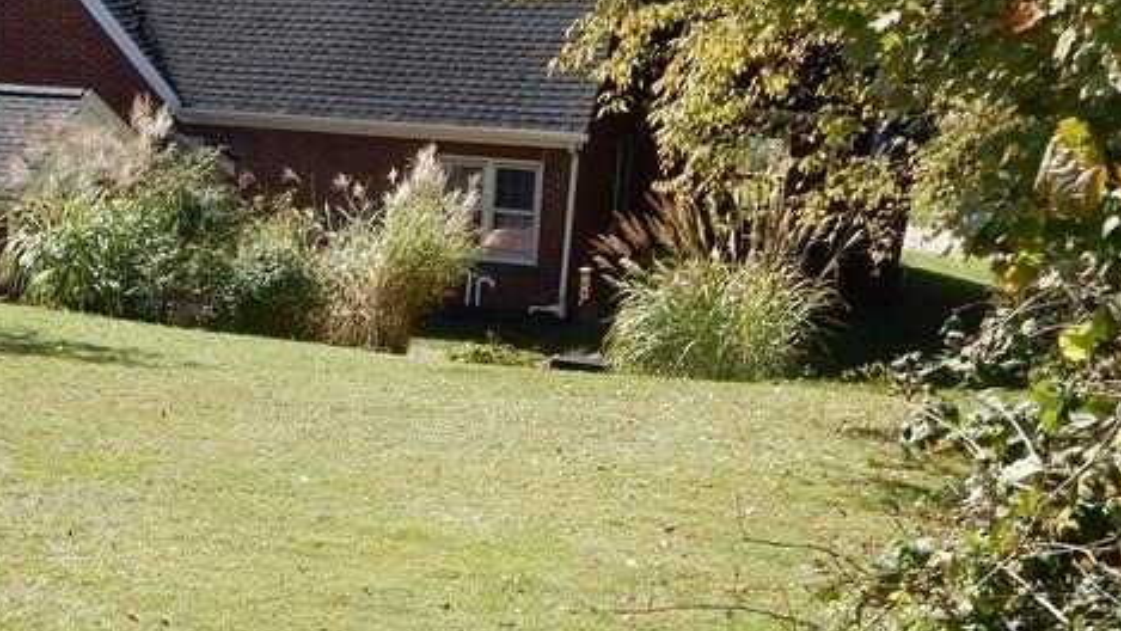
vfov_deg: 17.3
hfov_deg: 29.5
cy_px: 516
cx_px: 139
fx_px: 2051
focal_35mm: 69
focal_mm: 5.2
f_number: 4
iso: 125
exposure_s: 1/400
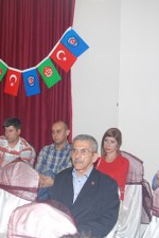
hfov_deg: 23.8
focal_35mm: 56
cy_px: 118
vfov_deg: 35.6
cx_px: 31
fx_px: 371
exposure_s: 1/60
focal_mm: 20
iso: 200
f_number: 4
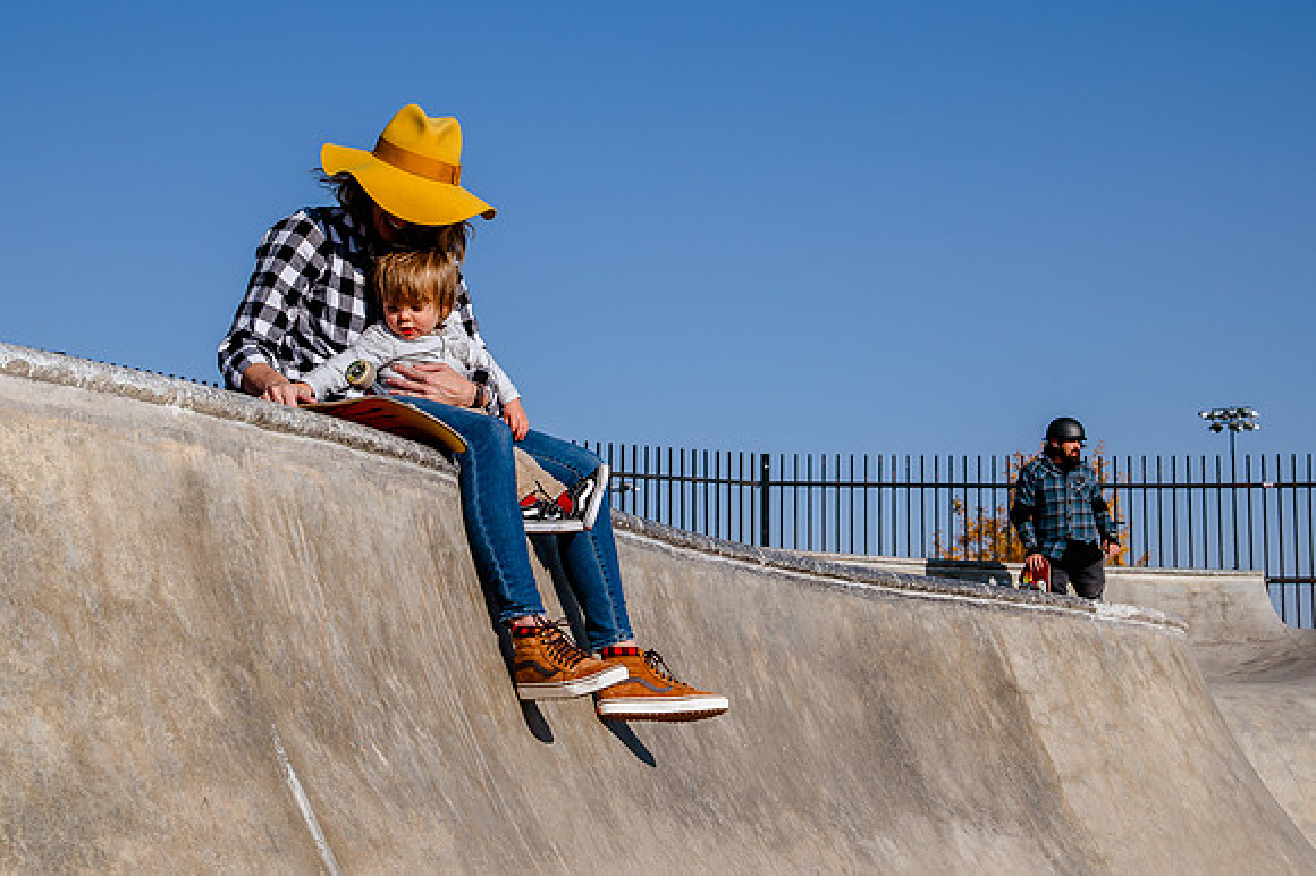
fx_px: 2956
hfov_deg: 25.1
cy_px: 340
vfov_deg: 16.8
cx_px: 657
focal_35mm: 81
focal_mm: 58
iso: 200
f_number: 10
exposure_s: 1/640
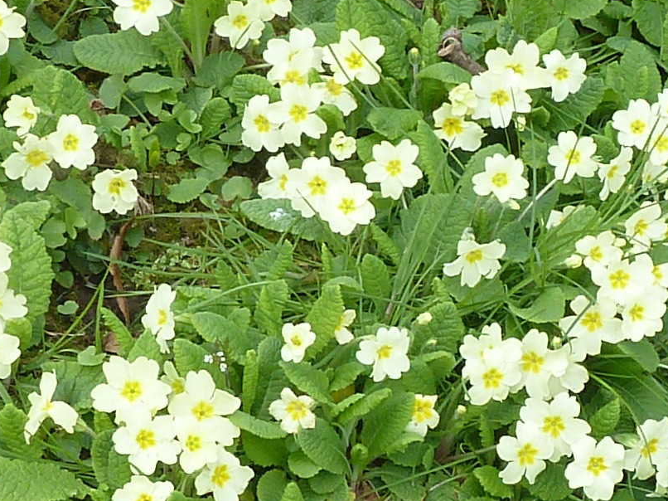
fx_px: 2778
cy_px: 303
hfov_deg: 13.7
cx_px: 388
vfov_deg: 10.3
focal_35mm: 144
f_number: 4
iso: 80
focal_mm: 4.7
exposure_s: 1/125
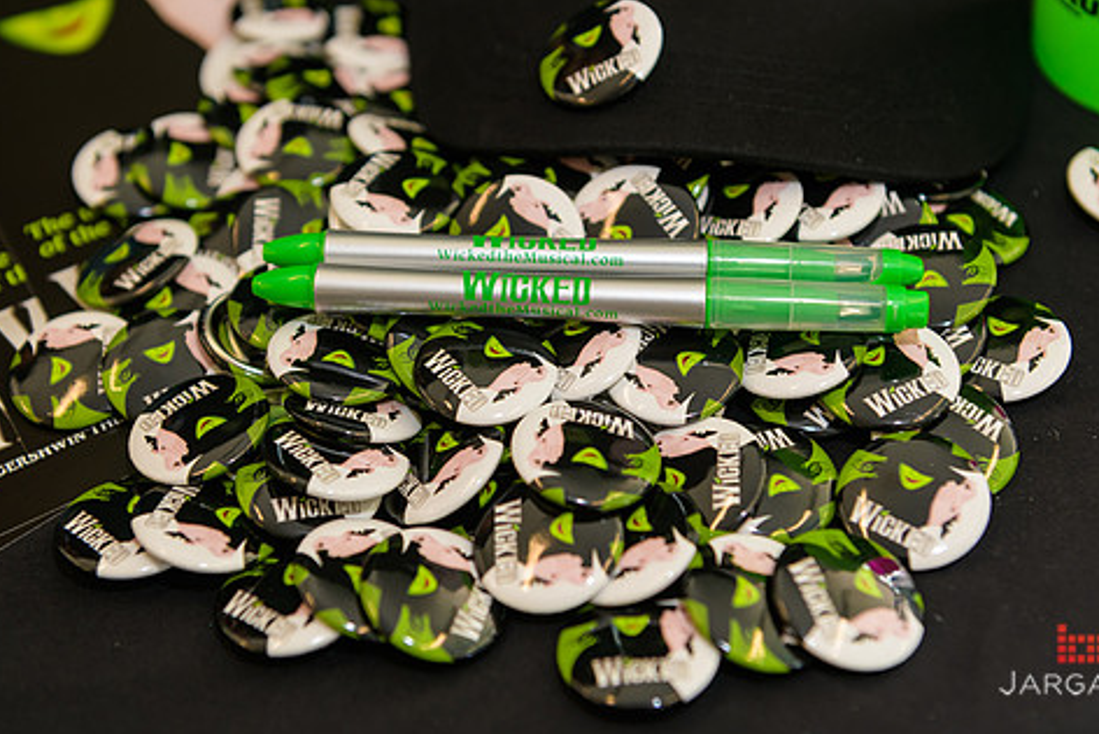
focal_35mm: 59
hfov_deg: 33.9
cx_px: 547
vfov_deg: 23.0
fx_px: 1802
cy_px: 295
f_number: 3.2
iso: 400
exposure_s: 1/125
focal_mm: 48
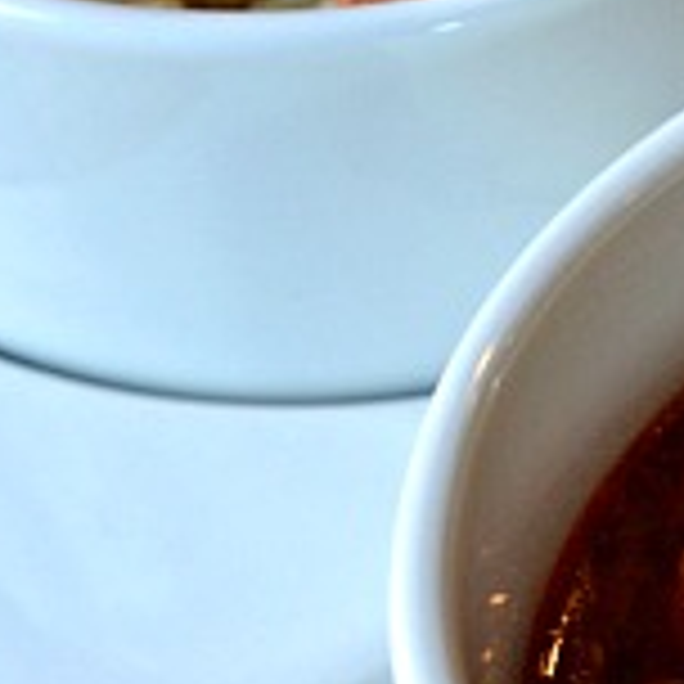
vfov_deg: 8.3
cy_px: 605
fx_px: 4672
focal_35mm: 209
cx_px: 1030
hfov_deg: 8.2
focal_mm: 50
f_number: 5.6
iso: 1600
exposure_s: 1/125
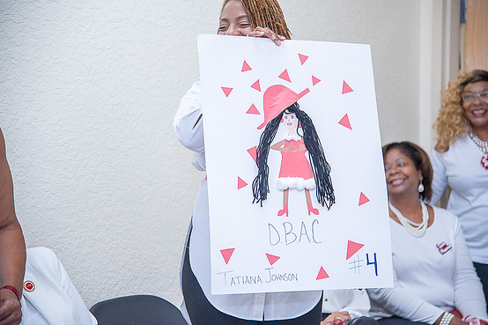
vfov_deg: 15.3
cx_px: 253
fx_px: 1206
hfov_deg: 22.9
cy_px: 158
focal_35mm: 89
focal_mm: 85
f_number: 4
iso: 800
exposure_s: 1/200
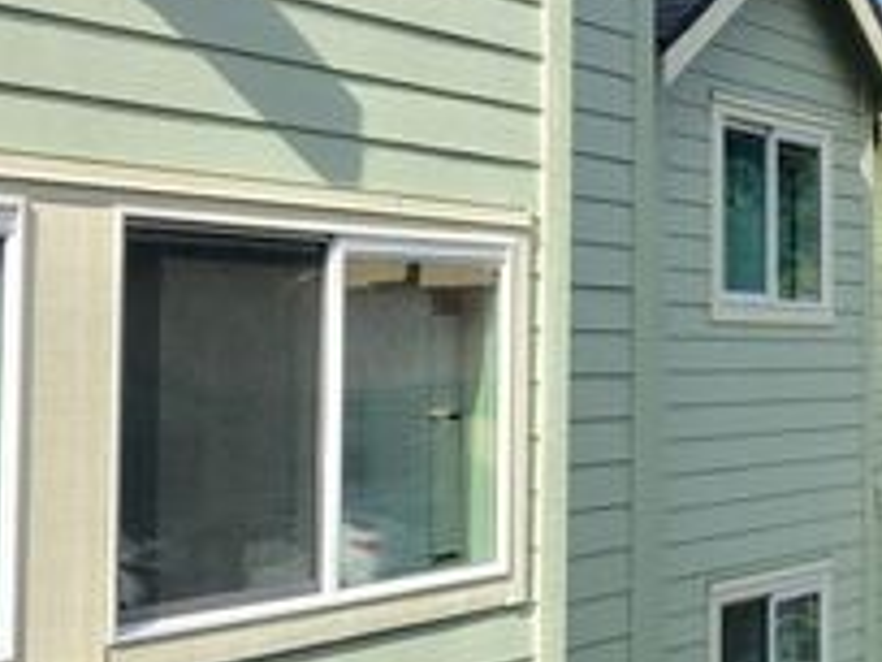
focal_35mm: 71
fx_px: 1809
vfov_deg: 20.7
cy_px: 262
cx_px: 860
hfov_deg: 26.1
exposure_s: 1/2825
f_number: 2.2
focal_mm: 4.15
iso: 32
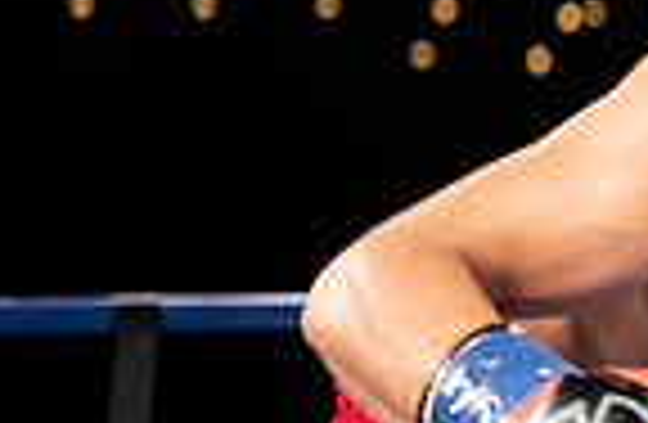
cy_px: -6
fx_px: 5097
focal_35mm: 285
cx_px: 1093
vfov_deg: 4.7
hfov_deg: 7.1
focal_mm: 62
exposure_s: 1/1000
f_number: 2.8
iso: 2000
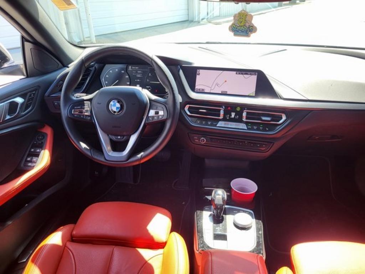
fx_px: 274
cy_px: 137
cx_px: 182
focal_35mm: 26
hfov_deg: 67.3
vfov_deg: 53.1
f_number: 1.8
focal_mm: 5.4
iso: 40
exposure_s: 1/194
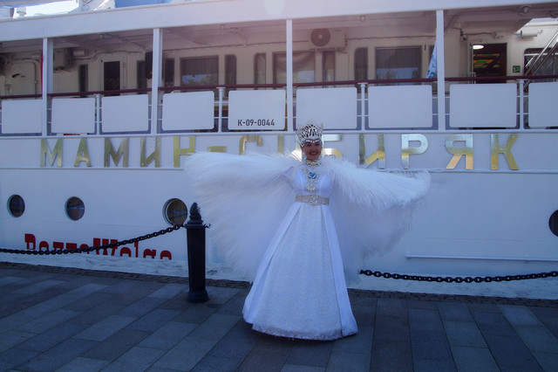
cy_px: 186
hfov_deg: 62.0
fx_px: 465
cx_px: 279
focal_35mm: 30
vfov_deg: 43.6
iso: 100
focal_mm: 20
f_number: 9
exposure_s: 1/125
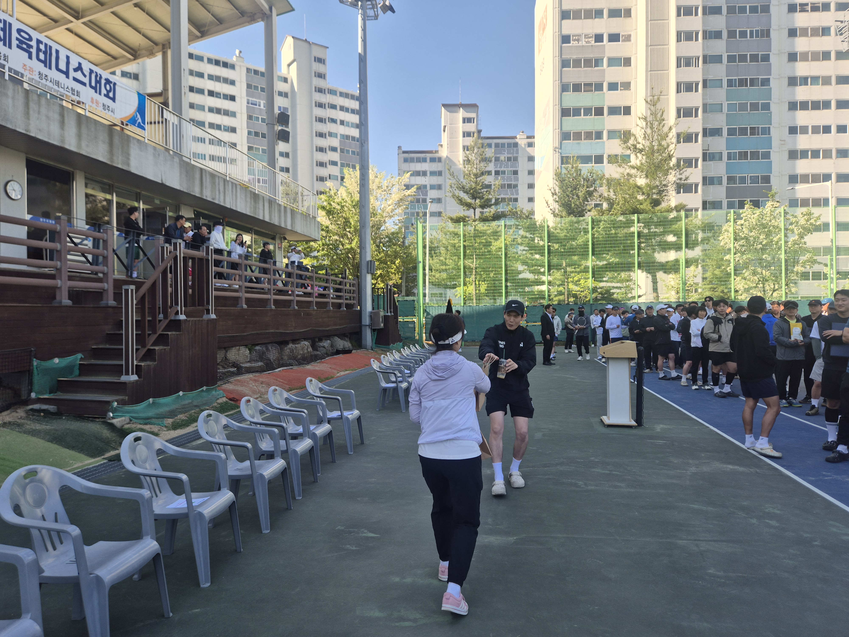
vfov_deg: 58.9
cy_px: 318
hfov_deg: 73.9
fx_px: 564
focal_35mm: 23
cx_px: 424
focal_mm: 5.4
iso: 25
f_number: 1.8
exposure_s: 1/714
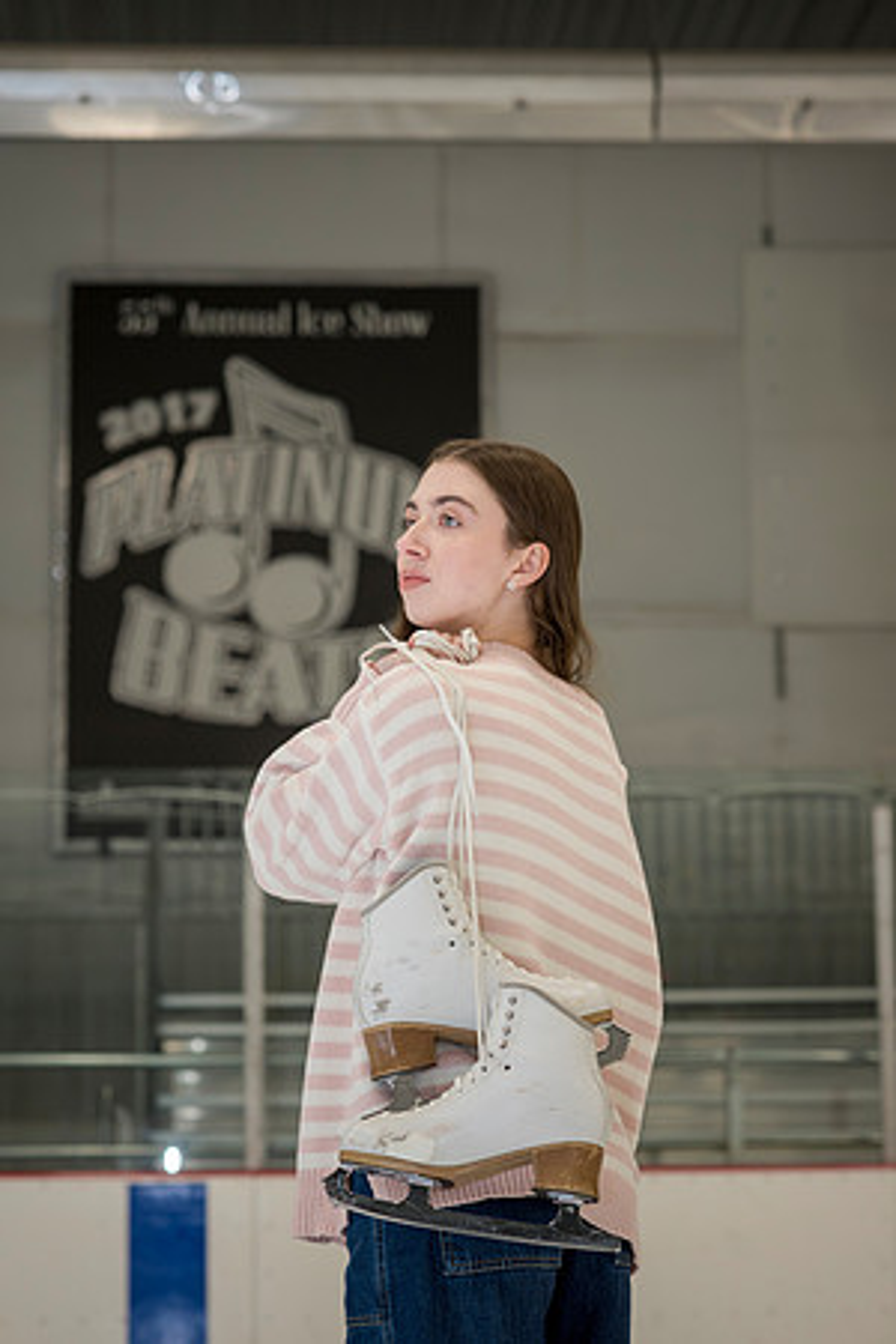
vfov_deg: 23.9
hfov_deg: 16.1
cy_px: 672
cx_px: 448
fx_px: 3173
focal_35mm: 85
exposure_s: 1/250
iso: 1000
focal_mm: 85
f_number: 5
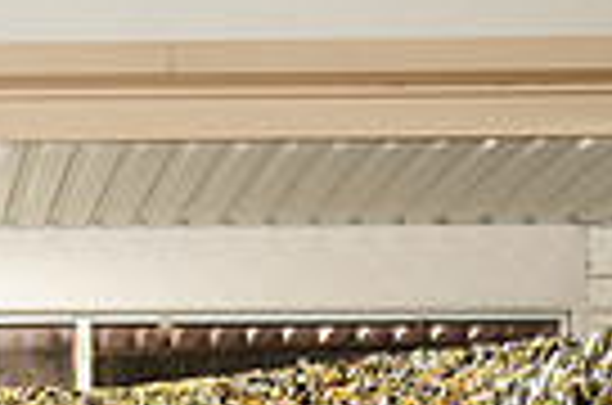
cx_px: -162
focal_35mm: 165
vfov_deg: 7.9
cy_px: 844
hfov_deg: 12.1
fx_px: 2798
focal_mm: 38.6
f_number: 2.8
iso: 1000
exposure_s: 1/160
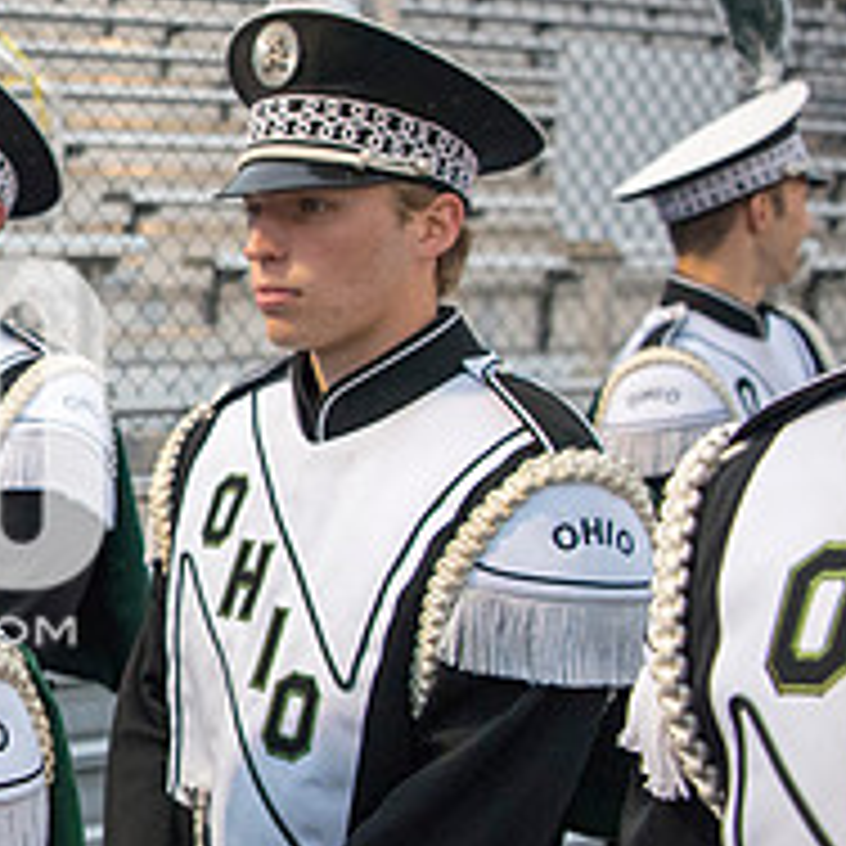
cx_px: -234
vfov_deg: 27.3
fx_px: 1742
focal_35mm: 63
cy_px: 470
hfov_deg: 24.1
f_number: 3.2
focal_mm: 24
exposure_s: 1/800
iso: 2000
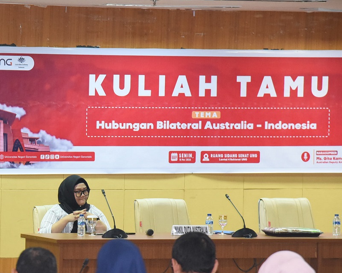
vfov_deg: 7.2
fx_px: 2166
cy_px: 194
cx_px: 23
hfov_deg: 9.0
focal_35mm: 214
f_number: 5
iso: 6400
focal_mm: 120
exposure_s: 1/200
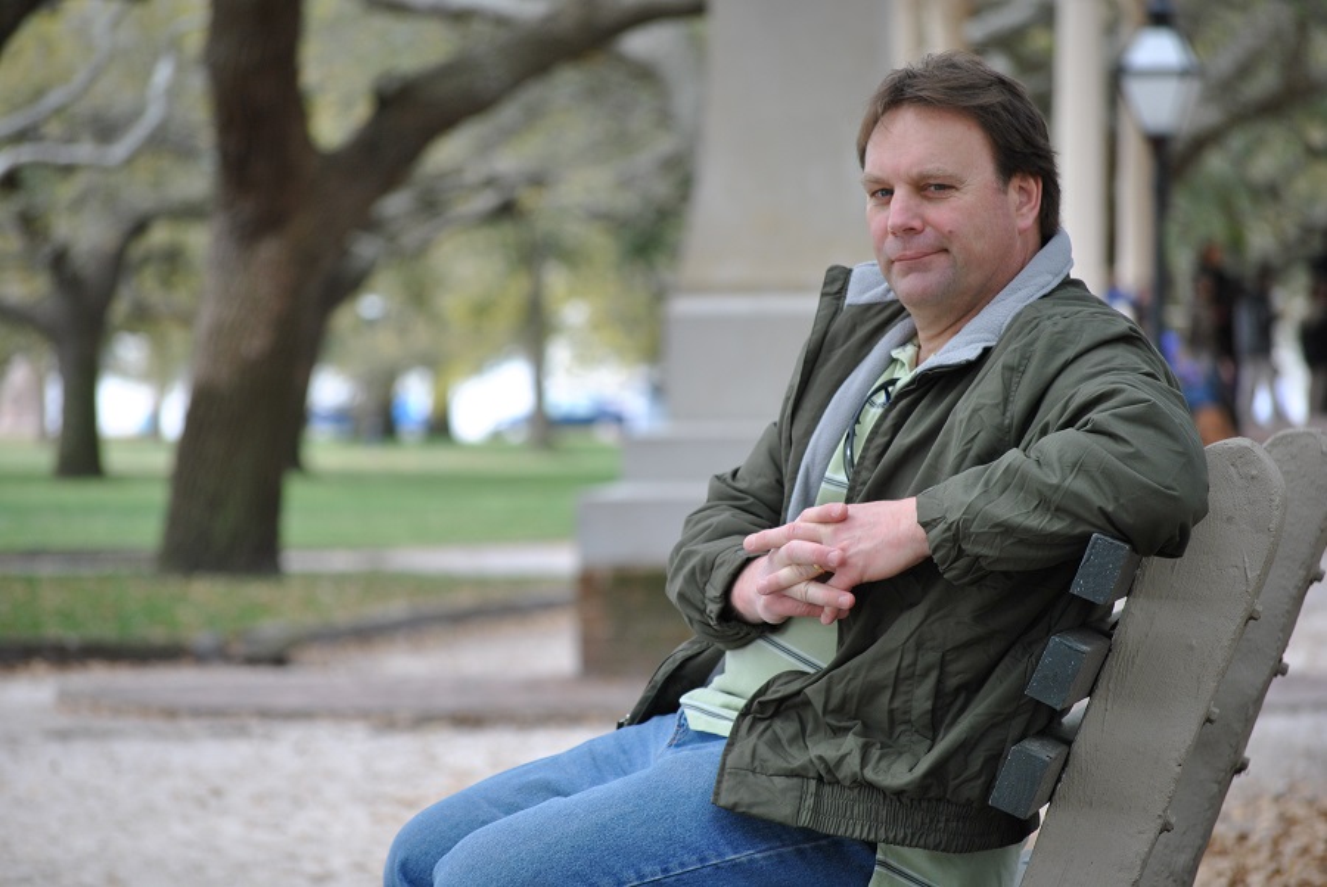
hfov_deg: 10.1
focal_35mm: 202
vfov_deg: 6.8
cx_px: 664
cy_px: 444
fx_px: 7471
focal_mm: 135
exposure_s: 1/200
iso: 200
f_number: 5
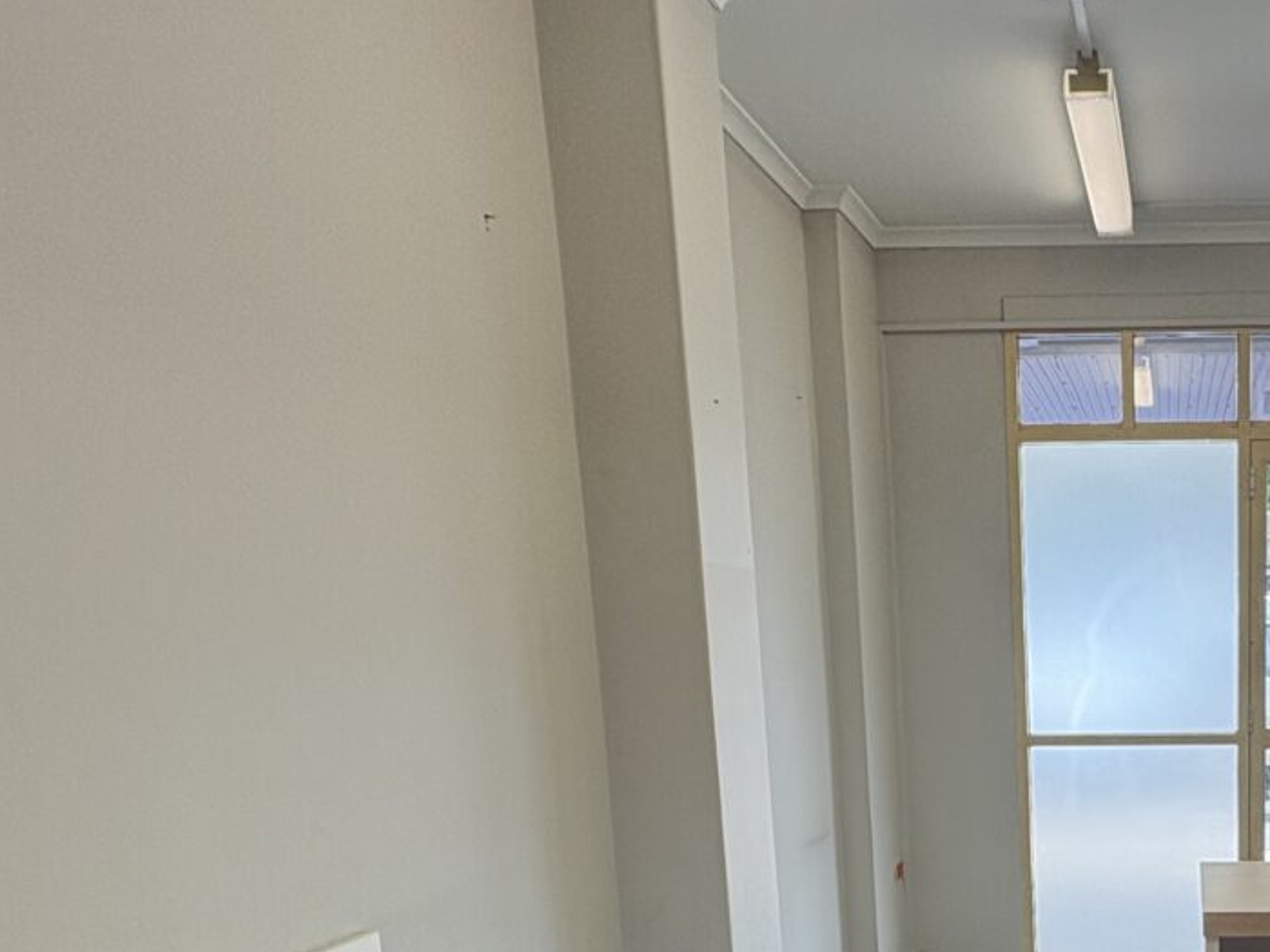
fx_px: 1321
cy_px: 869
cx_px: 1161
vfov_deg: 37.0
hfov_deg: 46.0
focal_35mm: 36
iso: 40
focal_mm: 2.22
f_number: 2.2
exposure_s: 1/131
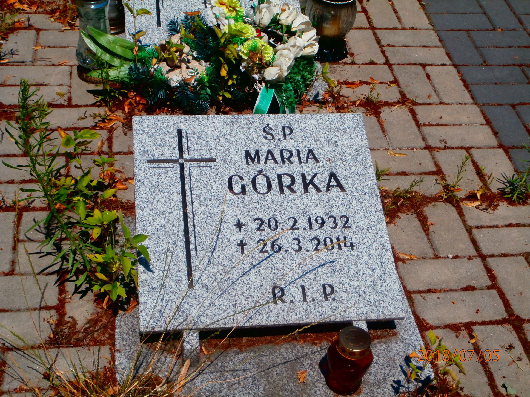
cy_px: 198
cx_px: 265
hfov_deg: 33.8
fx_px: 873
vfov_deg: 25.7
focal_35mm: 57
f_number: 4.5
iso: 100
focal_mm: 10.11
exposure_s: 1/1600
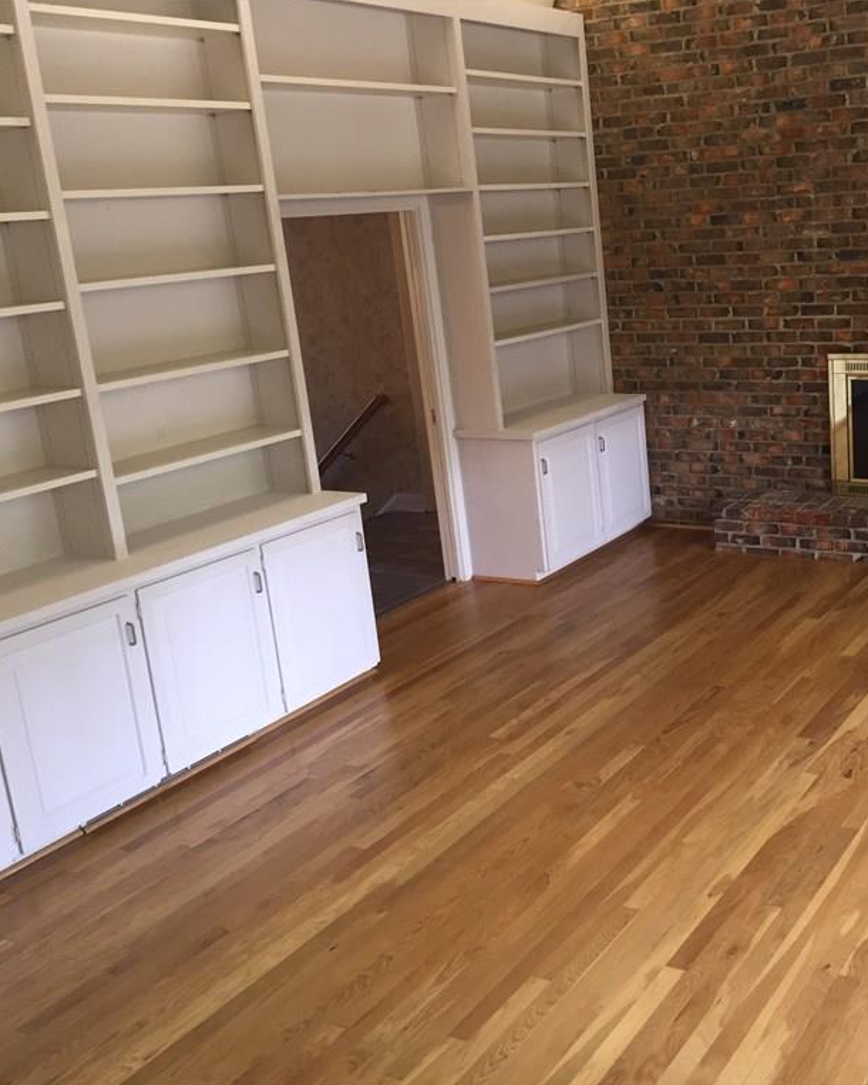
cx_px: 692
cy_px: 542
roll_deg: +3.0
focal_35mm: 38
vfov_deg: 47.9
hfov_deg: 37.8
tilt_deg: -15.7
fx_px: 1221
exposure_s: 1/30
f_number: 2.2
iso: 80
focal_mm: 4.15
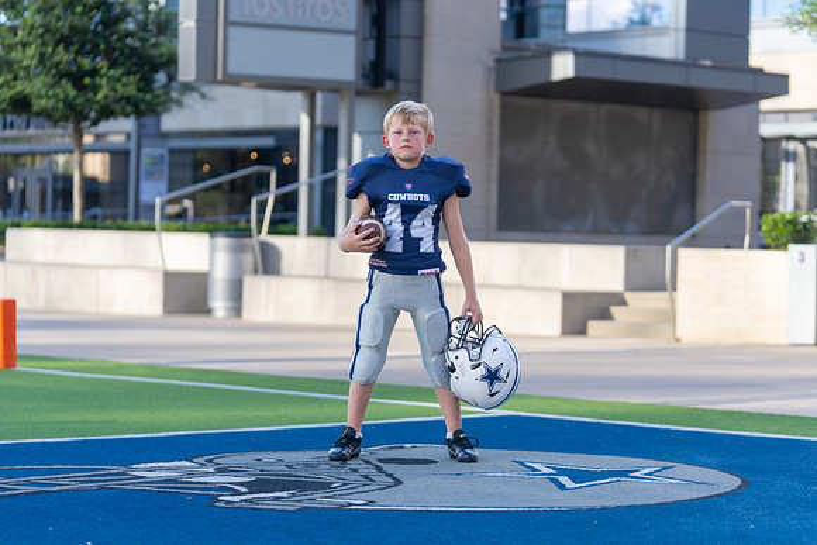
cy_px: 272
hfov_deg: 22.5
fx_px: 2057
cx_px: 408
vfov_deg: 15.1
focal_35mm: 91
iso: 100
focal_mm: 88
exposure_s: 1/400
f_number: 2.8
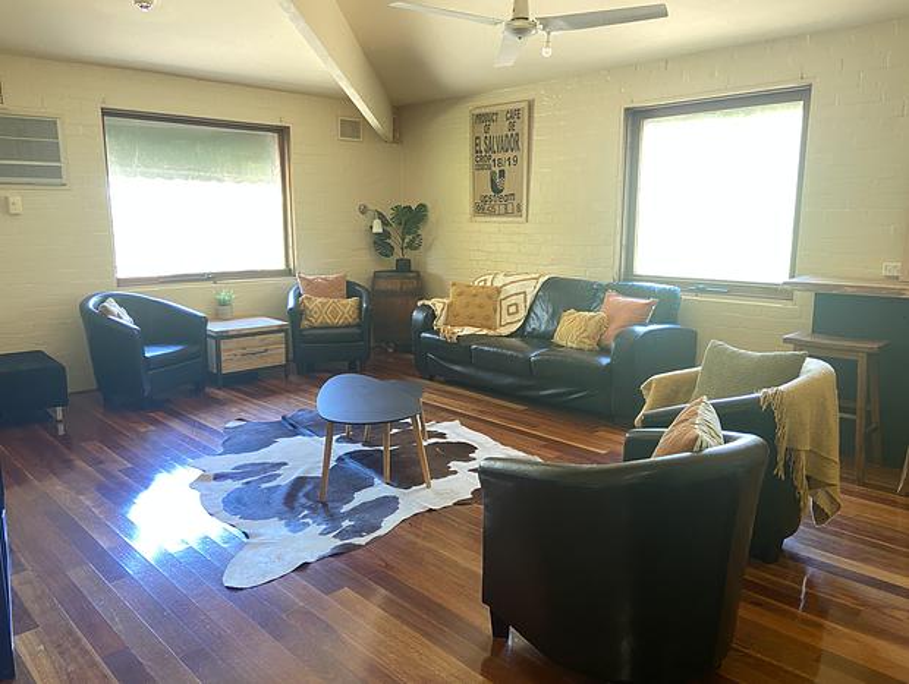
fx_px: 684
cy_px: 342
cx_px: 454
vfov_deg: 53.2
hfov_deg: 67.2
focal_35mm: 26
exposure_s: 1/37
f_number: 1.8
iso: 640
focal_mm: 4.25
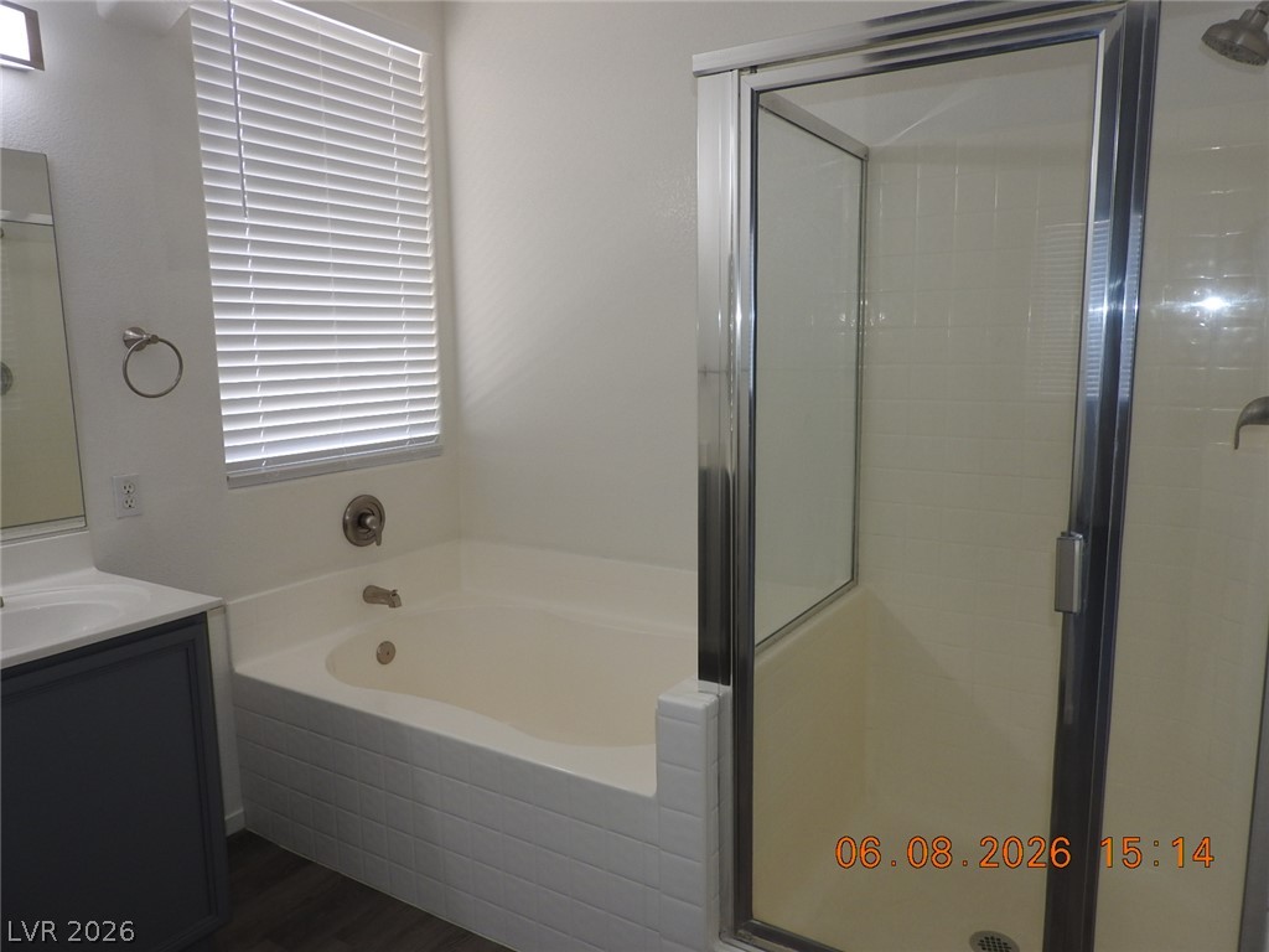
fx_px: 880
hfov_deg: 71.6
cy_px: 476
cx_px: 634
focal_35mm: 24
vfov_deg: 56.8
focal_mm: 4.3
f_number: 3.3
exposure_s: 1/60
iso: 100
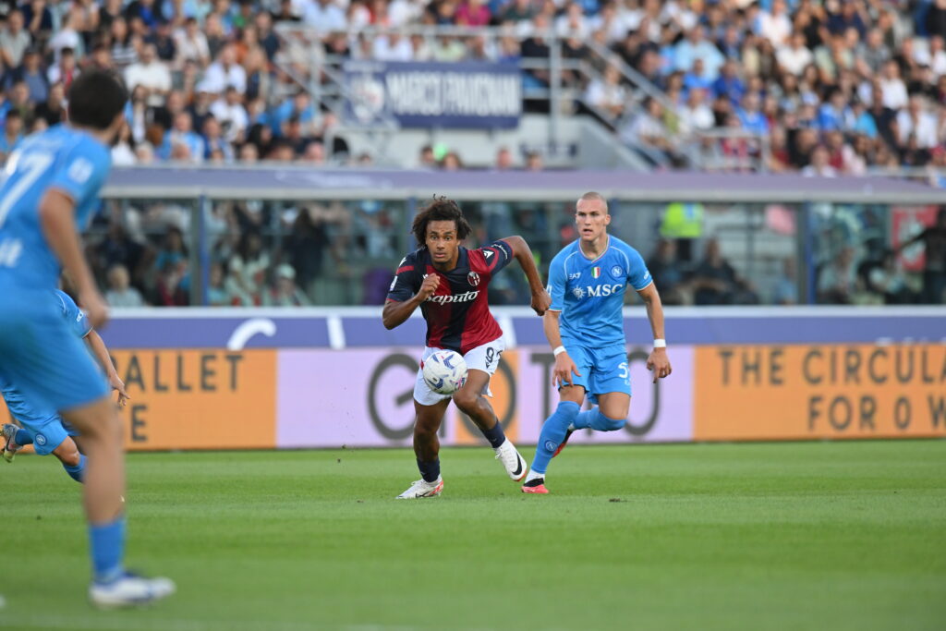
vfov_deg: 3.4
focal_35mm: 400
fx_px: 10512
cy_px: 316
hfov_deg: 5.2
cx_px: 473
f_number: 4
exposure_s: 1/2500
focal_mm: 400
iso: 1600
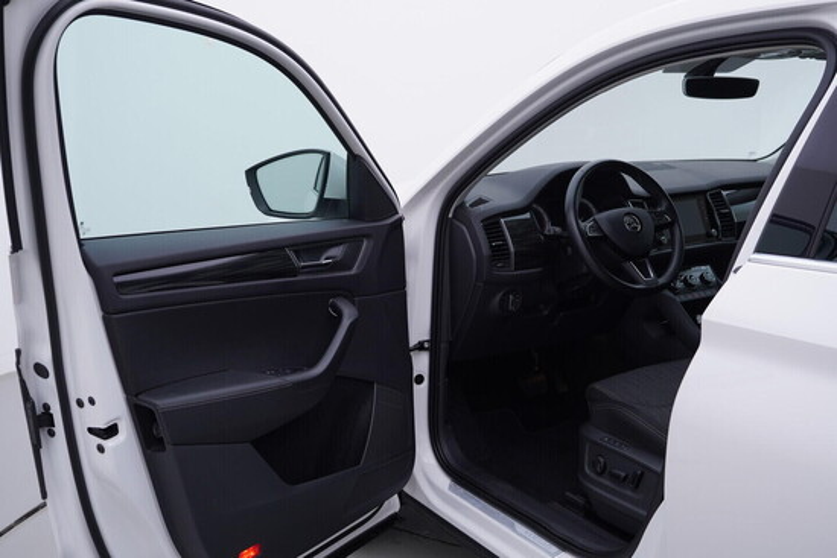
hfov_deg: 53.1
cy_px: 279
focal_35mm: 36
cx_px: 418
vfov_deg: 36.9
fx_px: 837
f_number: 4
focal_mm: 24
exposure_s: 1/80
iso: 125
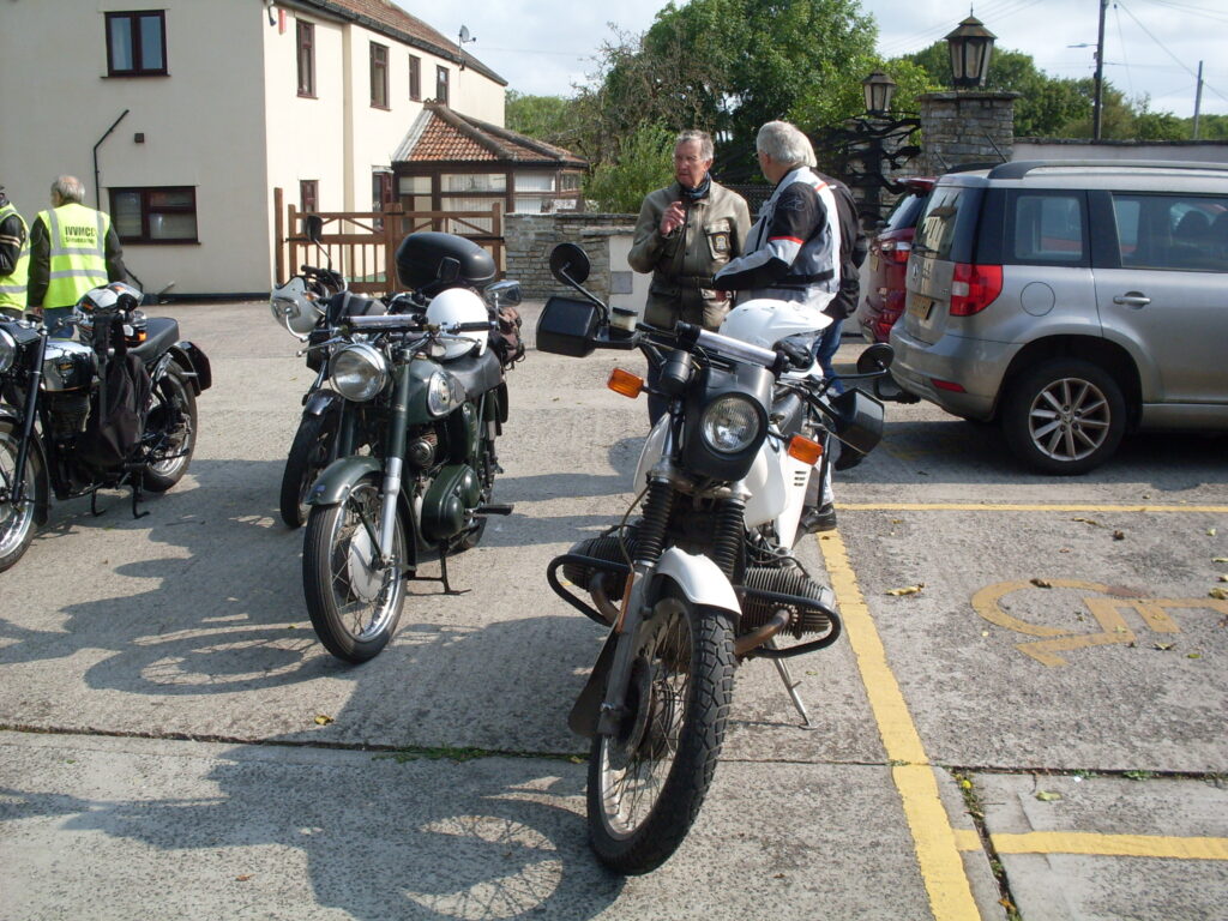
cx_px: 614
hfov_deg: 49.0
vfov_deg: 37.7
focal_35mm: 38
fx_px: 1348
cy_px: 460
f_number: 8.4
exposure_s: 1/180
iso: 80
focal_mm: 6.3
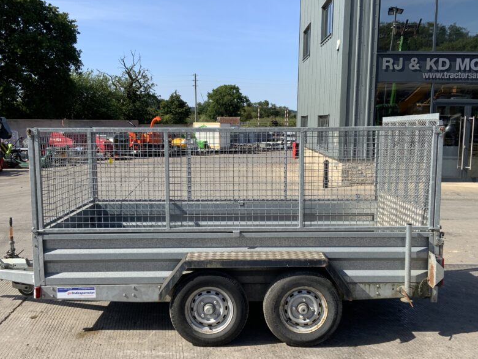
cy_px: 197
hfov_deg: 49.0
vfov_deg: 37.7
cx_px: 241
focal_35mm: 38
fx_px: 525
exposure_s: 1/1490
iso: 16
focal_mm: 3
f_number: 1.8
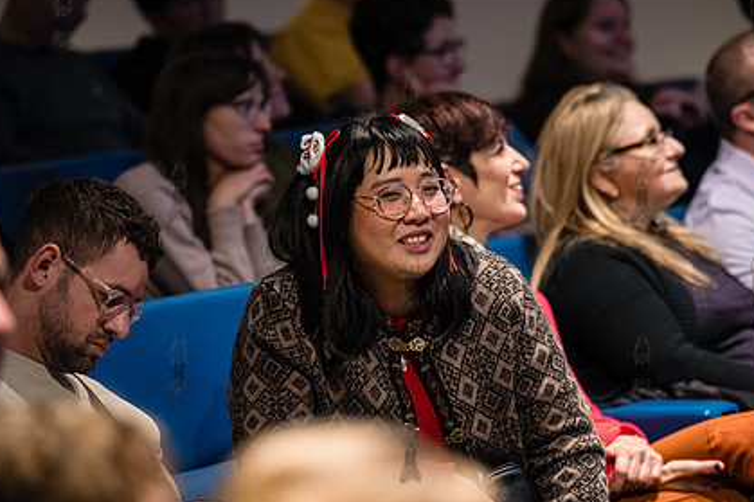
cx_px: 403
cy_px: 266
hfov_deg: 8.4
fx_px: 5129
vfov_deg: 5.6
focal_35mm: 245
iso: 8000
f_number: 2.8
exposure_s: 1/400
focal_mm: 150
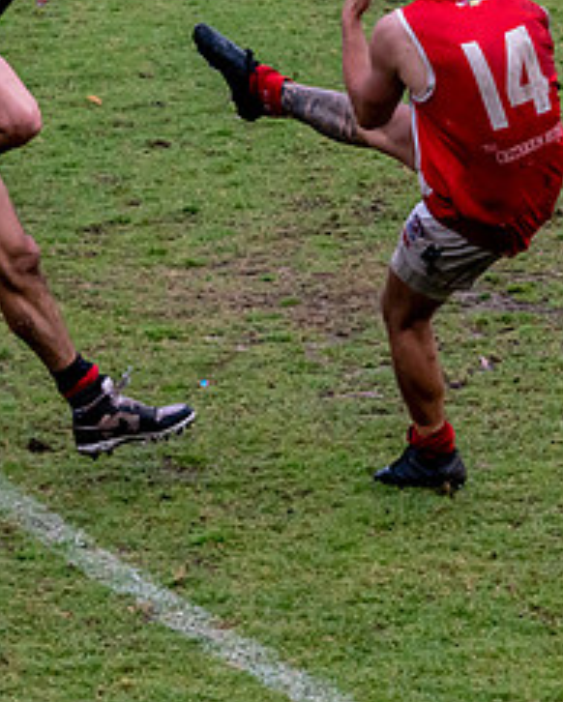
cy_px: 131
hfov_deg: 5.0
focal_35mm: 307
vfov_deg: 6.3
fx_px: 6386
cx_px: 129
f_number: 6.3
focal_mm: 70
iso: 800
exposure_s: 1/1600
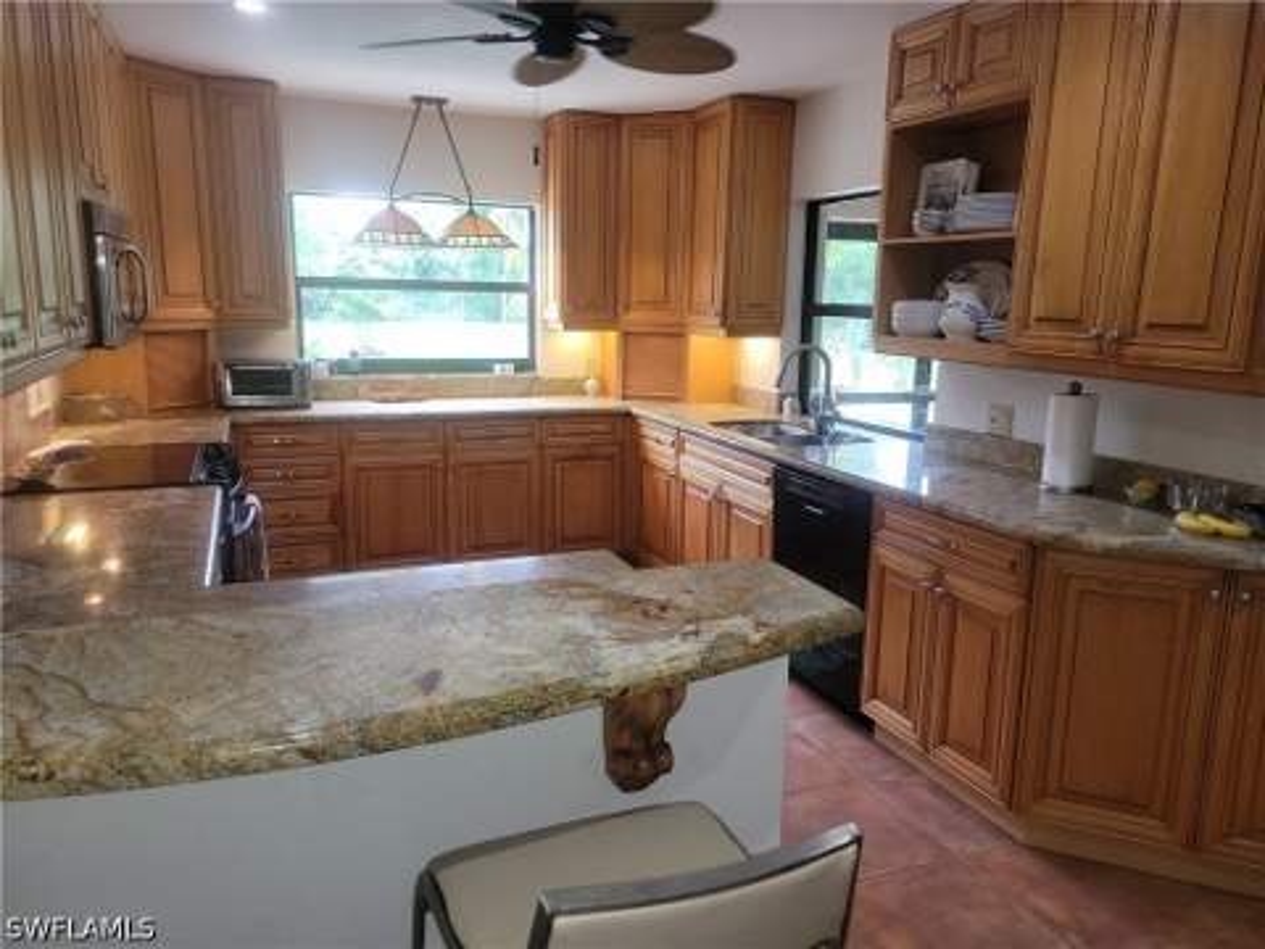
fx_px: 950
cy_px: 474
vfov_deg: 53.1
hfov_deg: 67.3
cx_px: 632
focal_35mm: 26
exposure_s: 1/60
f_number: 1.8
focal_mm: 5.4
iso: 125
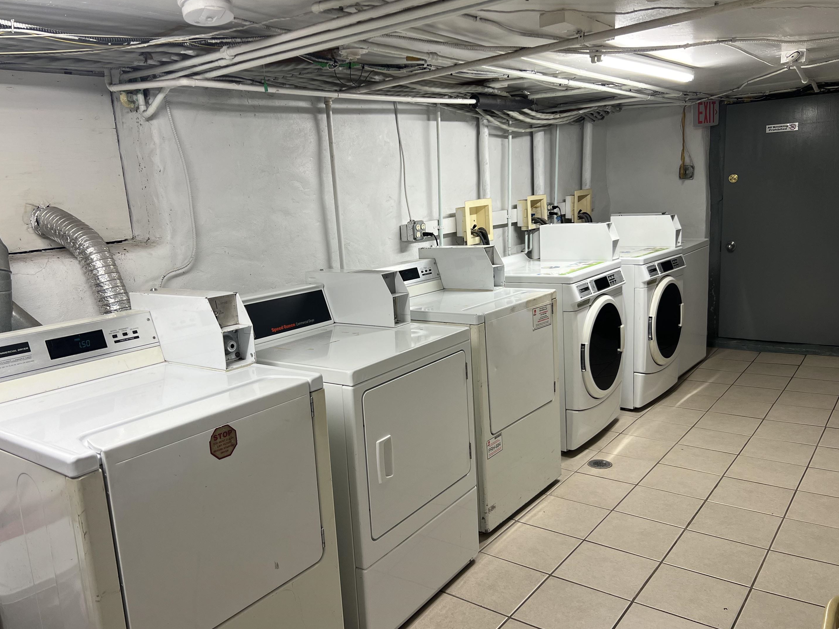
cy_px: 336
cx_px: 404
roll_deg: +3.7
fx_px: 679
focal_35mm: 28
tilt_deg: -11.4
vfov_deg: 49.7
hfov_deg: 63.4
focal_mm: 5.7
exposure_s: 1/120
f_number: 1.5
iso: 50
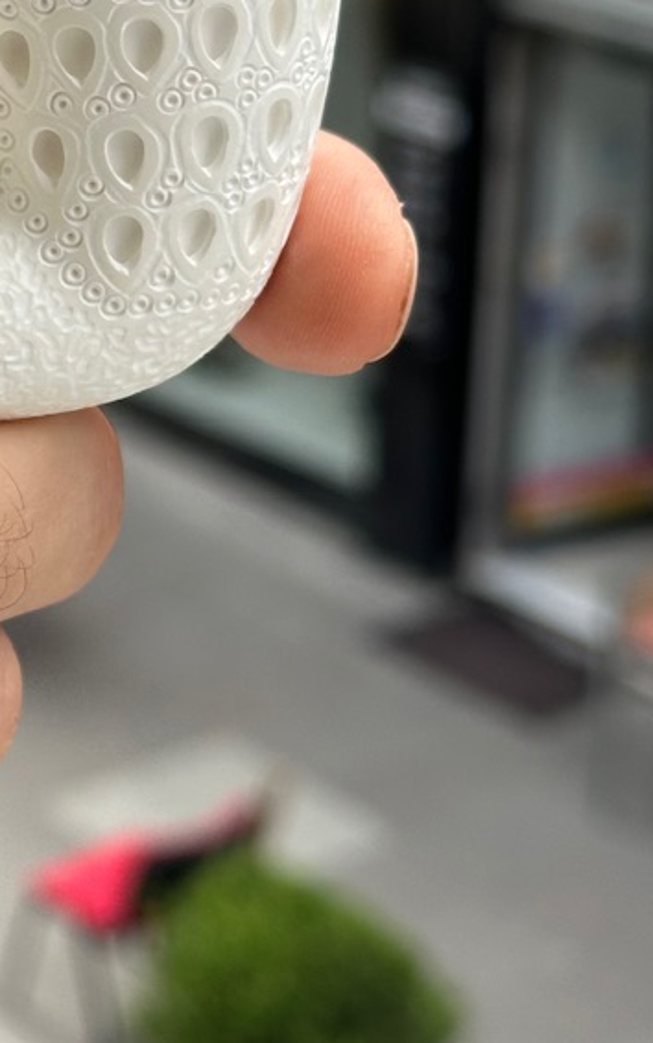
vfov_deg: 18.0
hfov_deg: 10.9
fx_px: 3273
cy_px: 265
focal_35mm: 115
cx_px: -398
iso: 64
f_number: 1.78
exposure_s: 1/830
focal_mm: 6.86
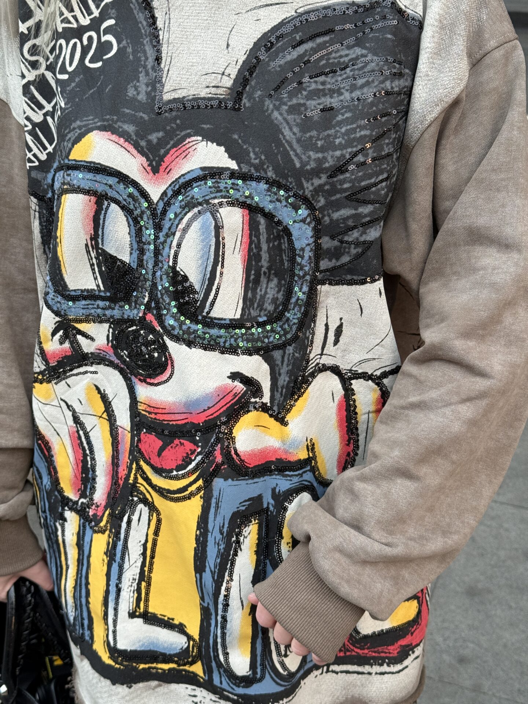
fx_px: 976
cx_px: 264
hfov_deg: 30.3
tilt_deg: -26.4
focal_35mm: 48
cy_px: 352
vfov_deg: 39.7
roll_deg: +1.0
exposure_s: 1/60
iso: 200
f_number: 1.78
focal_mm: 6.76
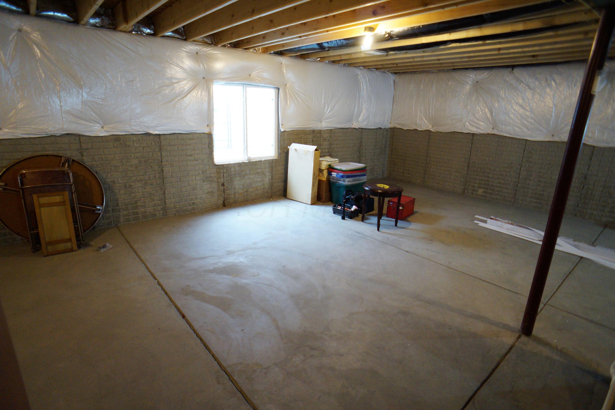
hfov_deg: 73.8
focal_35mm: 24
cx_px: 308
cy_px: 205
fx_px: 410
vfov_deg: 53.1
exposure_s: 1/60
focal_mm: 16
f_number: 2.8
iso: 1600
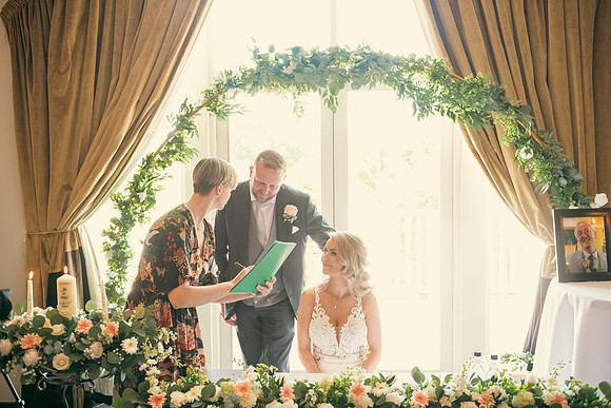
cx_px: 306
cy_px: 204
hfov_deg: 54.4
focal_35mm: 35
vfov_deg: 37.9
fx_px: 594
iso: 1250
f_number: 3.5
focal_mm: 35
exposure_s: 1/160
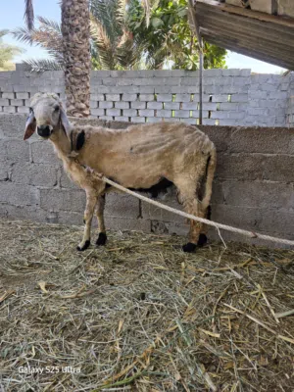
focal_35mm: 23
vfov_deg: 73.9
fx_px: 260
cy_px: 196
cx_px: 147
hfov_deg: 58.9
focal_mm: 6.3
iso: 40
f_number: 1.7
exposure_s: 1/359
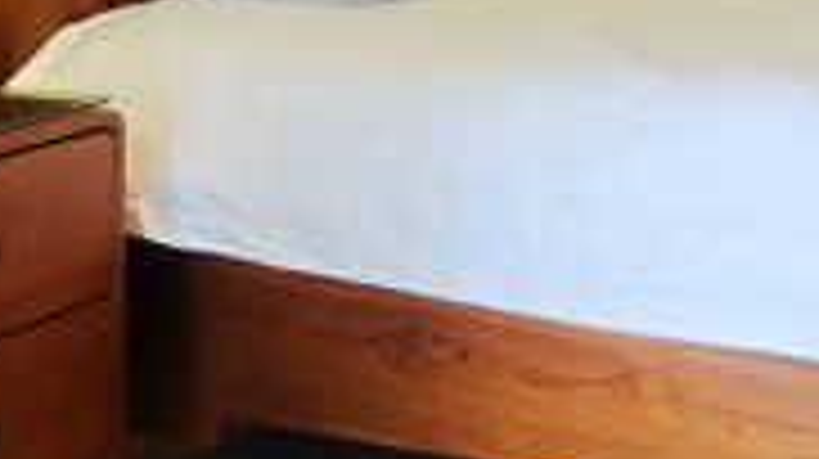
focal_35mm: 83
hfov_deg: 24.7
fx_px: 1801
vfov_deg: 13.5
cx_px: 774
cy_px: -274
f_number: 3.5
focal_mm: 16
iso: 800
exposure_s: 1/60
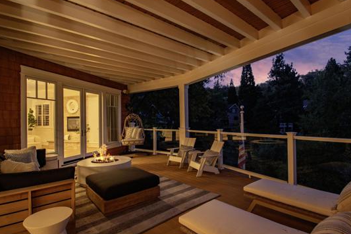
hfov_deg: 90.0
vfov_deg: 67.4
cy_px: 121
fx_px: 176
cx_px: 175
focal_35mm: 18
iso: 200
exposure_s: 1.6
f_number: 8
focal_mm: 10
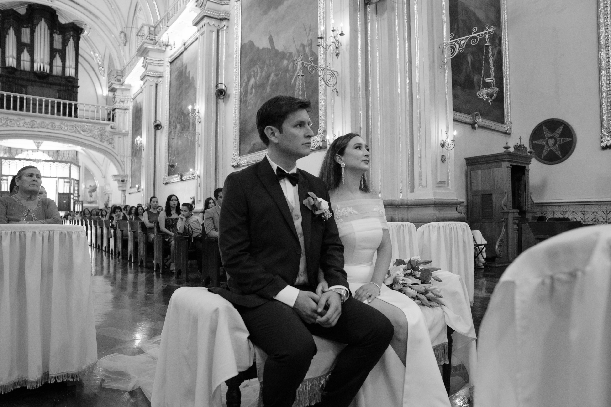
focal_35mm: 24
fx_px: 407
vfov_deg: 53.1
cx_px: 306
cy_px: 204
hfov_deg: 73.7
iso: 1000
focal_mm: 16
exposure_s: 1/200
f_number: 2.2
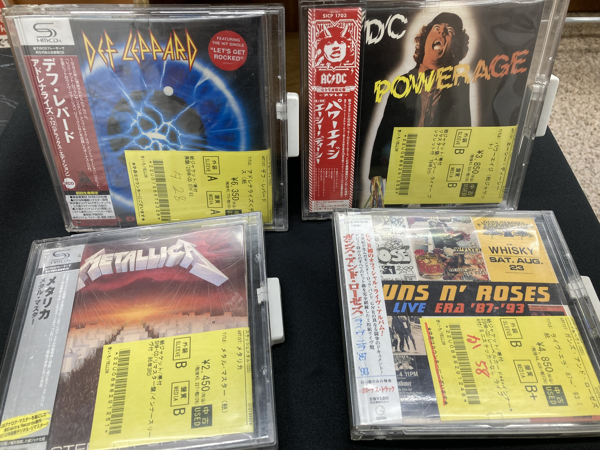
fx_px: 485
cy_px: 225
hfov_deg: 63.4
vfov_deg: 49.7
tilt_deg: -53.6
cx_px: 300
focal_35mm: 28
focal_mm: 3.99
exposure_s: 1/100
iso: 50
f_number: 1.8
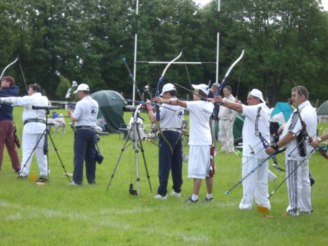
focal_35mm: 114
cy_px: 123
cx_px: 164
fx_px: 1080
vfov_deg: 13.0
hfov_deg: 17.3
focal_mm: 18.6
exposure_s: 1/400
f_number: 5.2
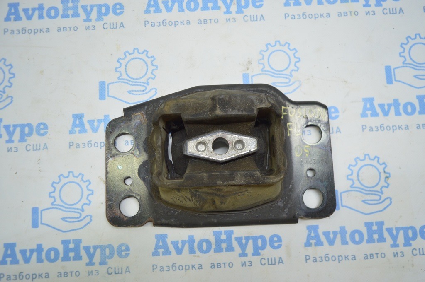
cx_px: 212
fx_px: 318
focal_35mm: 27
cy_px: 141
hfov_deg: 67.4
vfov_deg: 47.9
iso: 400
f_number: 3.5
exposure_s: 1/60
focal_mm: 18
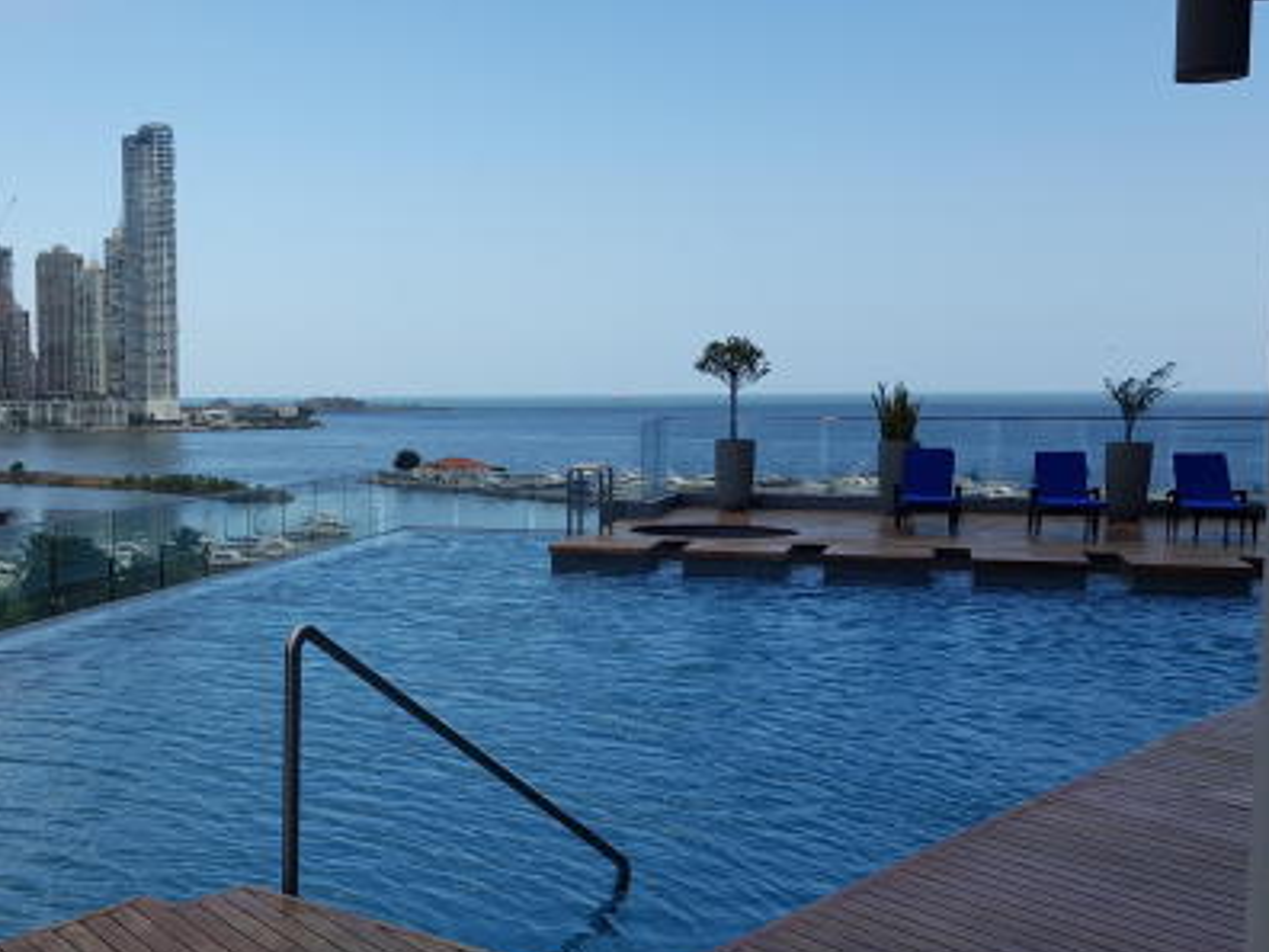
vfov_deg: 34.3
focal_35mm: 42
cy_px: 561
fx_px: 1540
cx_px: 304
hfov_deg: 43.3
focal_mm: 4.2
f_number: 1.7
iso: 40
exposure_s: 1/1604
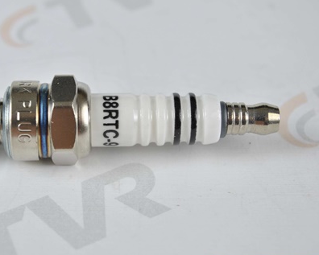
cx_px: 83
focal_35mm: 96
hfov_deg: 19.9
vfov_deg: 16.1
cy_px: 127
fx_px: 904
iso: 200
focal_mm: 45
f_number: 6.3
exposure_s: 1/25
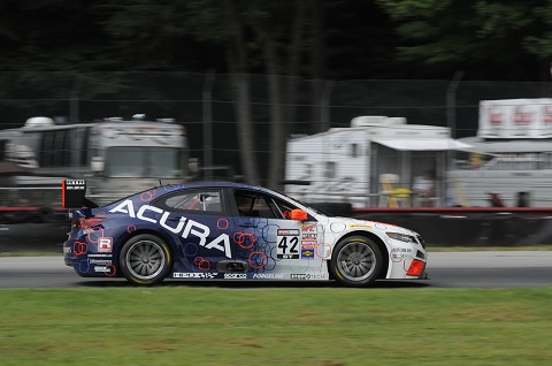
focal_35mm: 195
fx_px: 2984
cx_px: 276
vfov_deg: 7.0
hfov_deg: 10.6
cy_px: 183
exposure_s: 1/250
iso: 1250
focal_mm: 130
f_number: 6.3
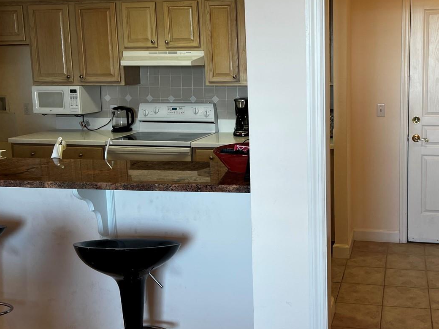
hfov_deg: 45.6
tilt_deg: -7.0
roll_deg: +0.6
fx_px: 507
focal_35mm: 40
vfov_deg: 35.7
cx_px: 312
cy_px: 120
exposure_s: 1/120
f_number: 1.5
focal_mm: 5.7
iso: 50
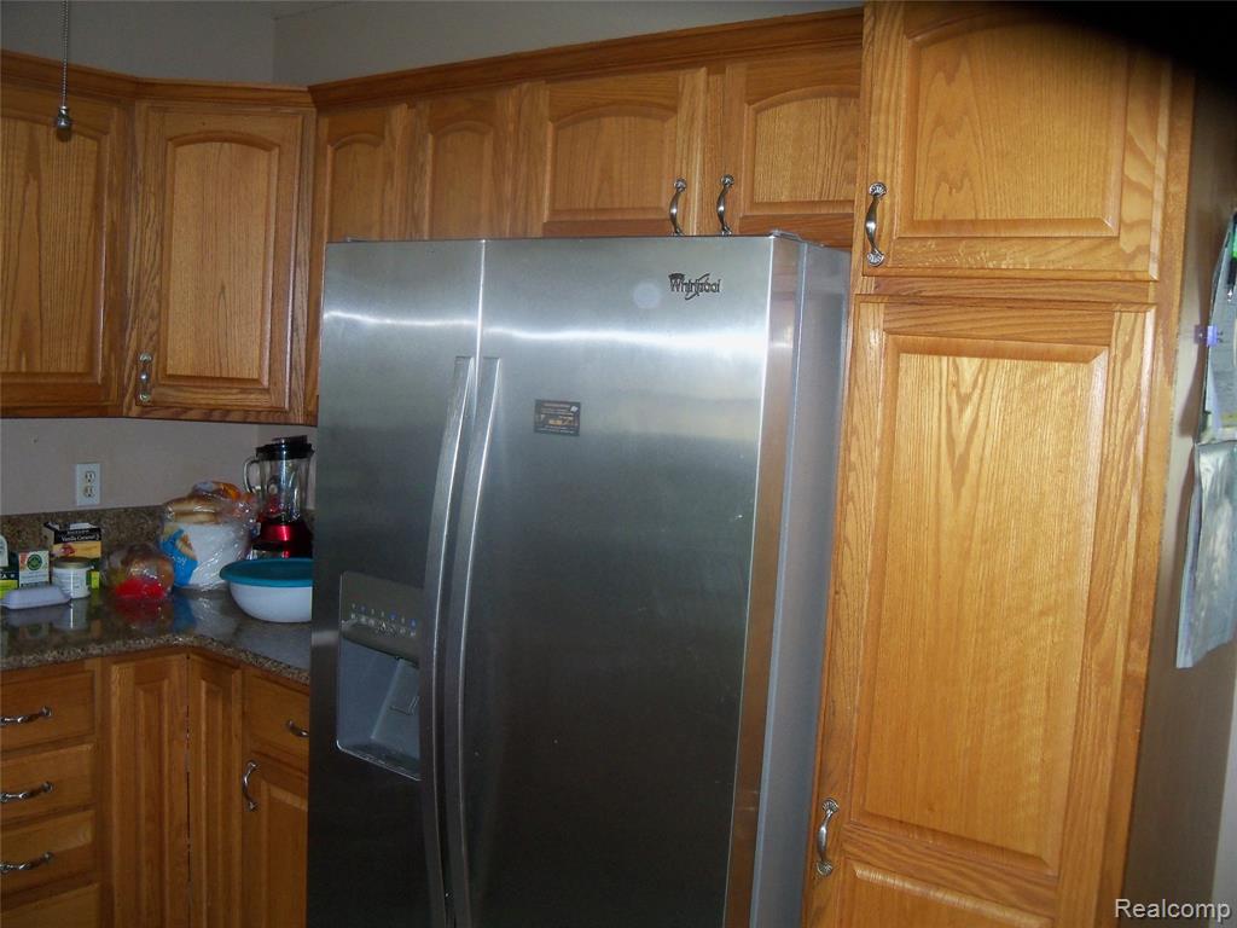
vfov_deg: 40.7
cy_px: 464
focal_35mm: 35
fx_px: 1251
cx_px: 618
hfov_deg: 52.6
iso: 200
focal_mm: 6.2
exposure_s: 1/30
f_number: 3.5
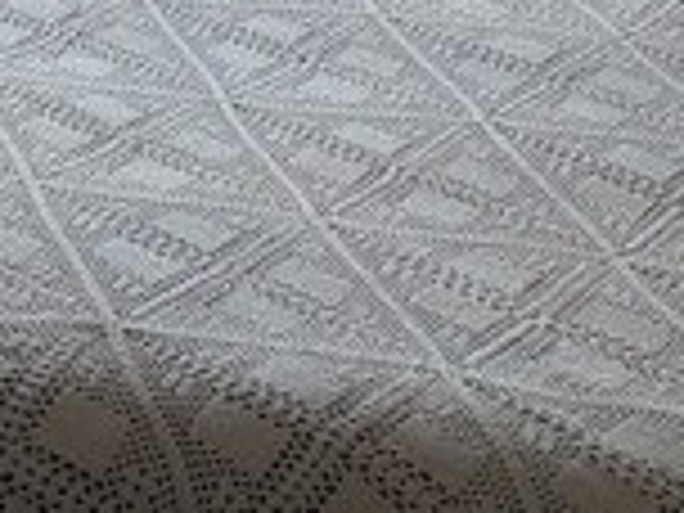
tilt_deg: -6.4
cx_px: -585
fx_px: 2490
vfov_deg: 10.4
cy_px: -662
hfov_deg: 13.8
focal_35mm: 126
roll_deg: -1.4
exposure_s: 1/121
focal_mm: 6.76
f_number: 1.78
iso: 160
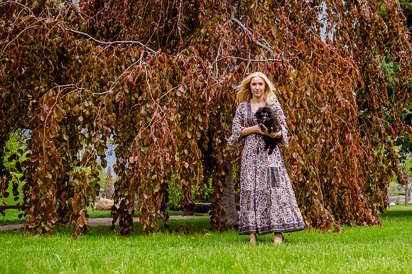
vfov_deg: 24.8
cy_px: 165
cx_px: 295
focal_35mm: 54
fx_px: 623
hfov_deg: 36.0
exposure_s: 1/320
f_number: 4
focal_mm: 38
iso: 1250
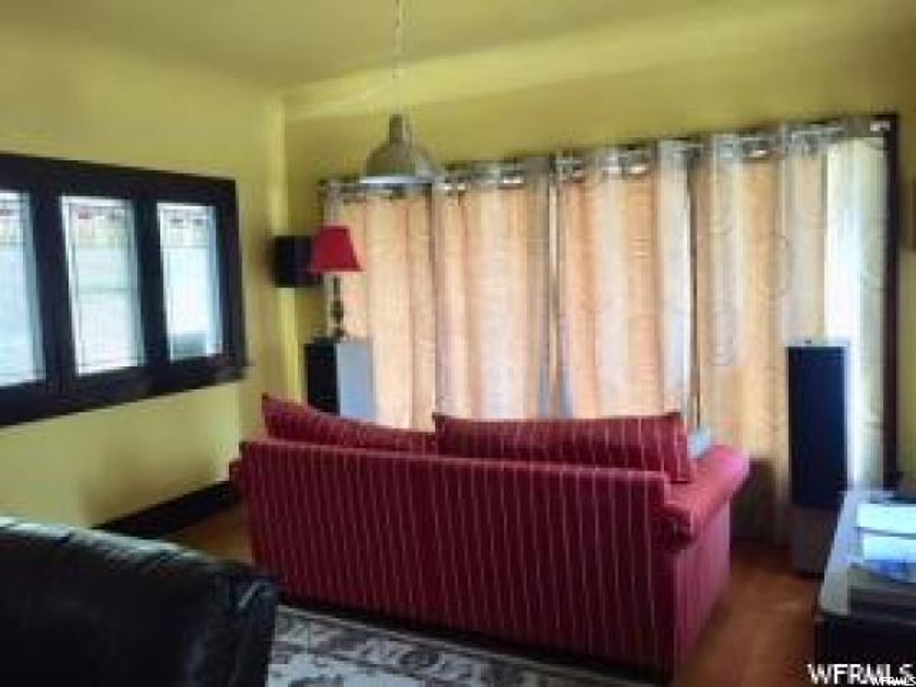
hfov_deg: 61.7
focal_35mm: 29
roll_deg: +0.9
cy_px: 344
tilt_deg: -6.7
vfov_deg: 48.2
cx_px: 458
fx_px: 767
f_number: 2.2
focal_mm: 4.15
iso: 160
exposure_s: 1/30
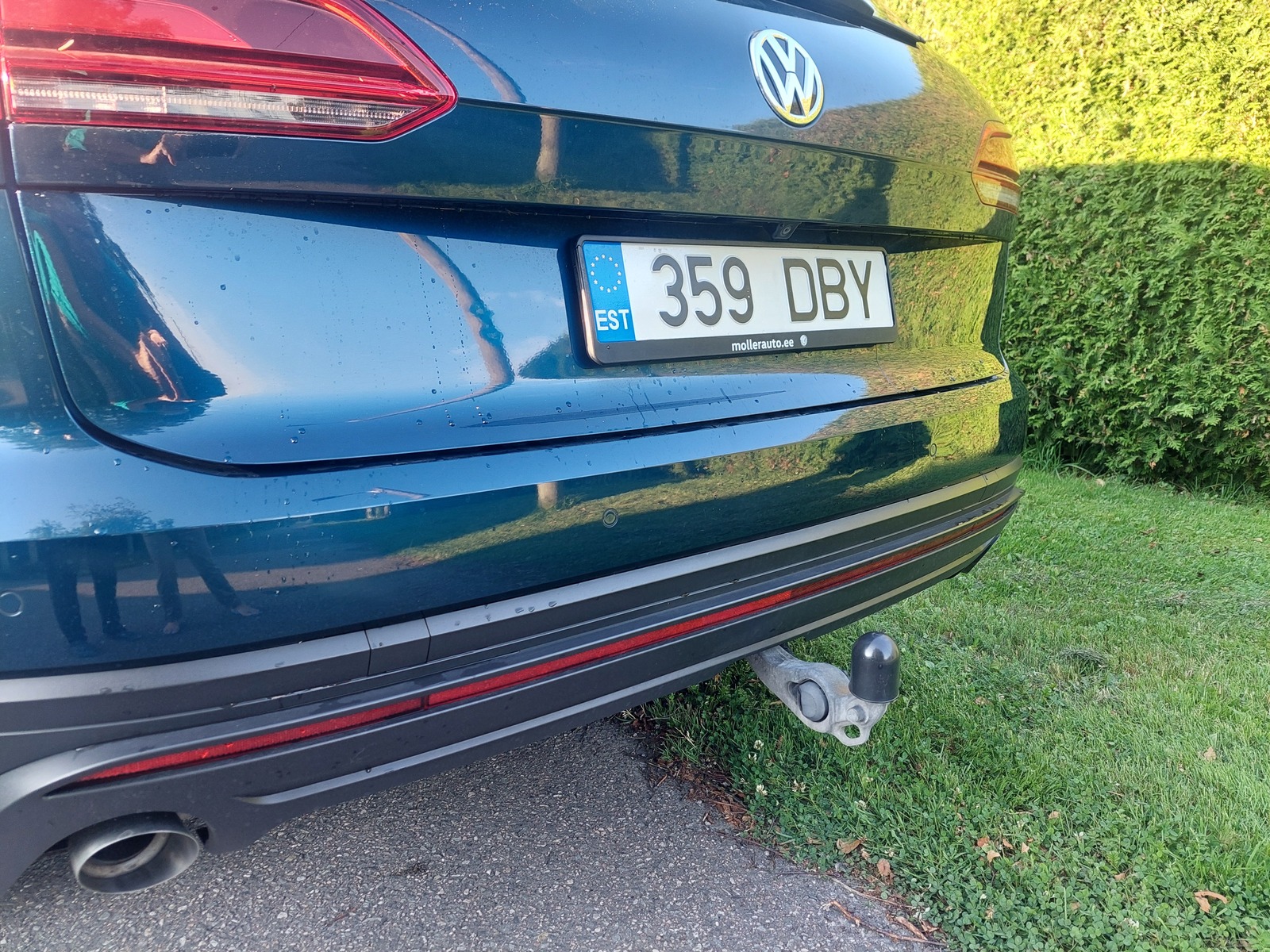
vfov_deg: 56.8
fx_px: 881
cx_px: 635
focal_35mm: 24
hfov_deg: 71.6
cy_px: 476
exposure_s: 1/60
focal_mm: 5.23
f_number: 1.8
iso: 50
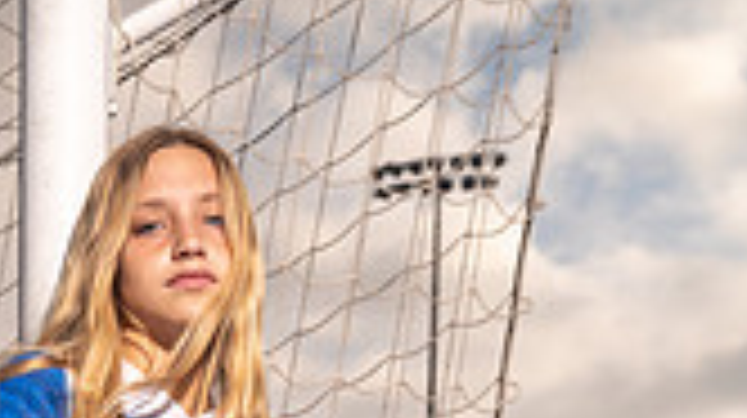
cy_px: 948
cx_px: 81
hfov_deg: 20.0
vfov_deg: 10.2
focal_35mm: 105
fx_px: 2078
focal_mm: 37
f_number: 5.6
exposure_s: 1/250
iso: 100
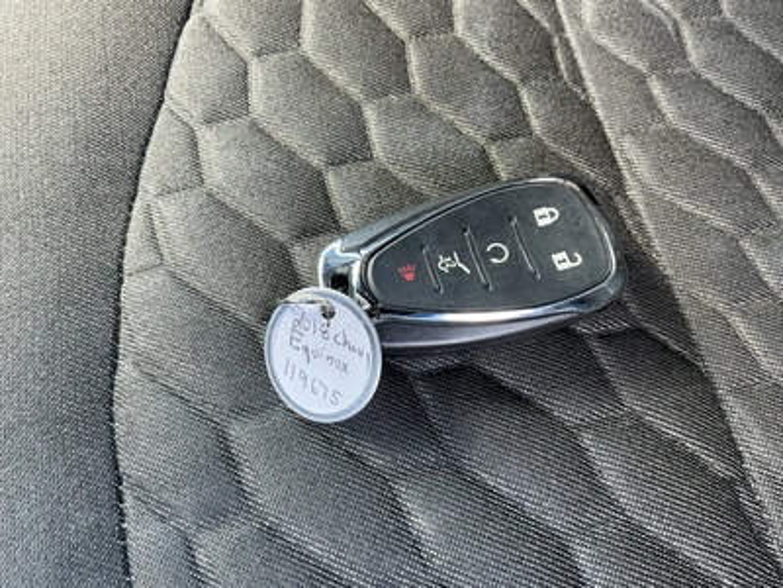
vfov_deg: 49.7
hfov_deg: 63.4
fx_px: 633
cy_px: 294
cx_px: 392
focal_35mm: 28
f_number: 1.8
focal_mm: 3
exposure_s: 1/60
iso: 100
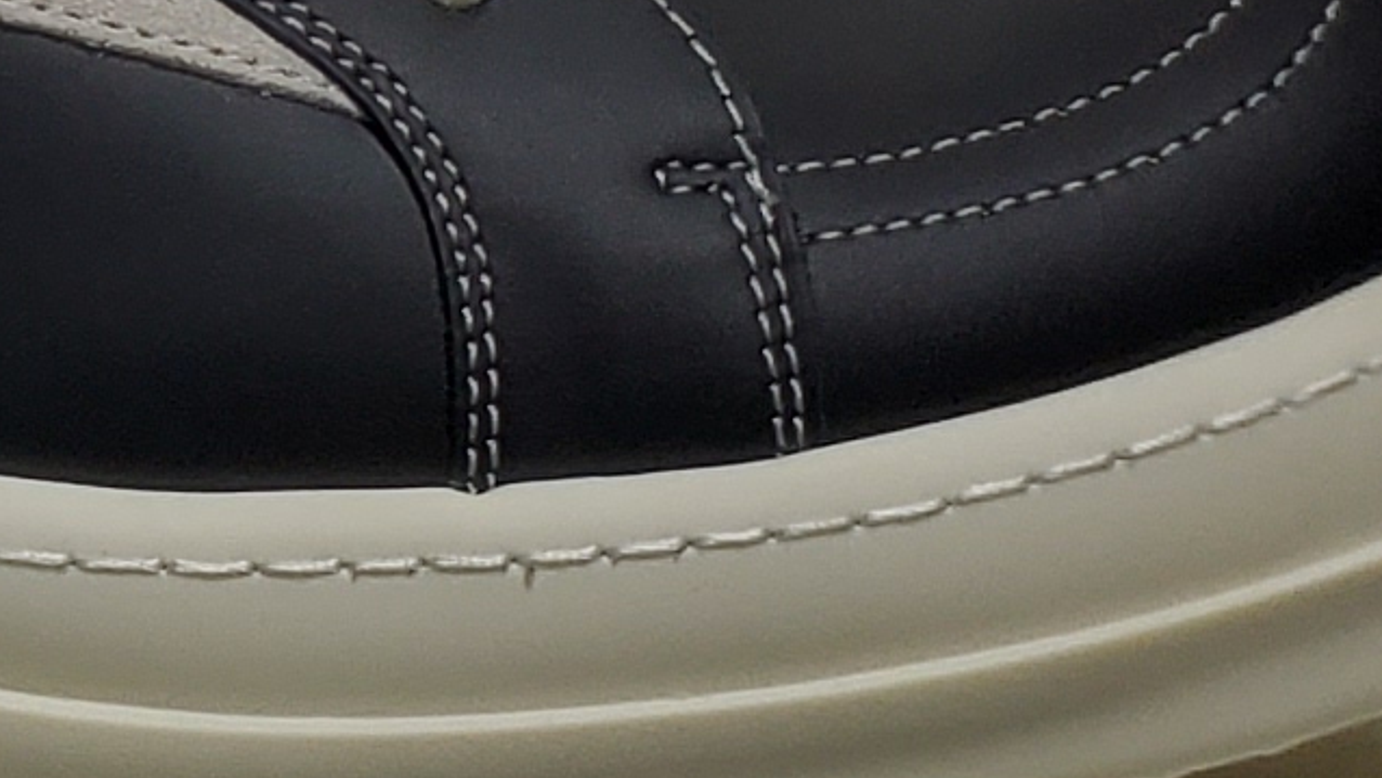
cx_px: -2190
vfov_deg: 6.5
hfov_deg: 10.1
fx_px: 6560
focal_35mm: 179
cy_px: -1019
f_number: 1.5
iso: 50
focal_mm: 4.3
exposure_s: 1/813
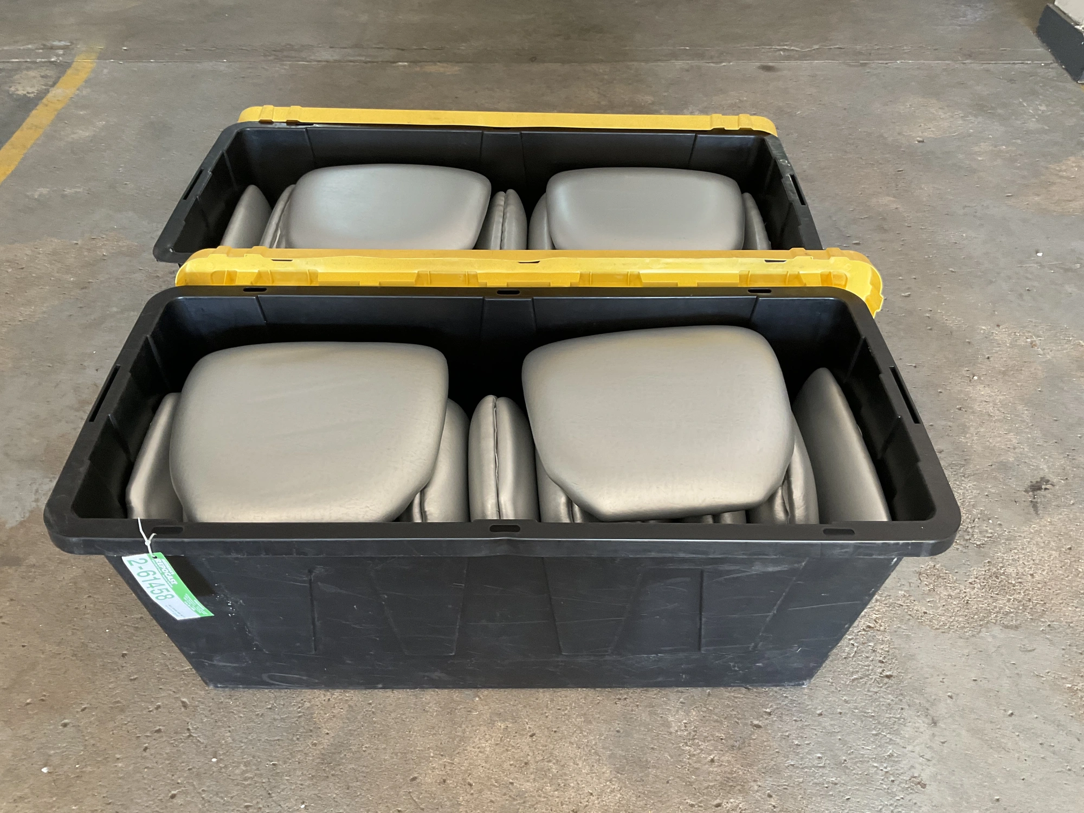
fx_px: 908
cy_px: 406
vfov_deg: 48.2
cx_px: 542
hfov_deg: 61.7
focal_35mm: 29
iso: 100
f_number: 1.8
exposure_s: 1/60
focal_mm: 3
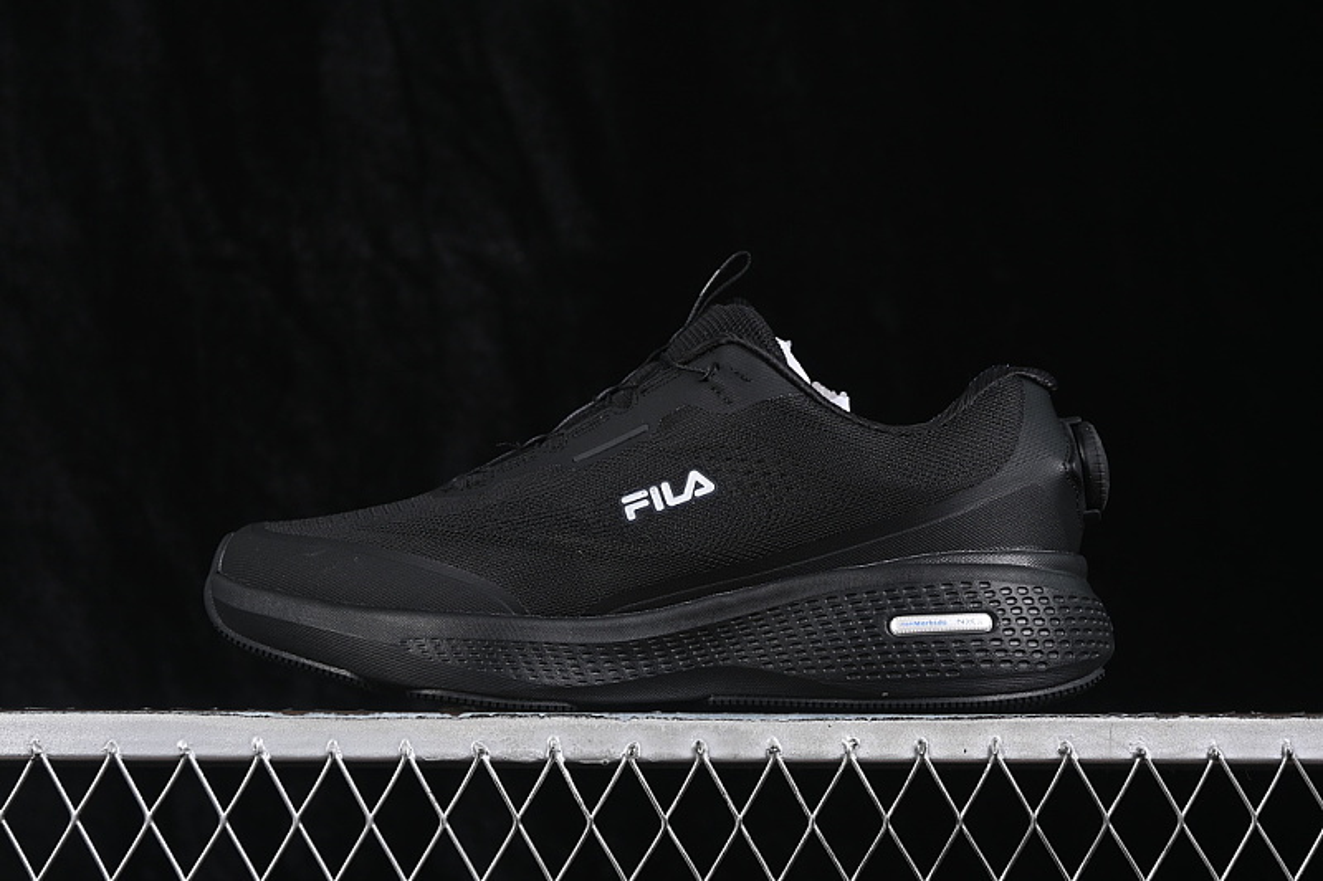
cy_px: 440
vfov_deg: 18.2
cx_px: 662
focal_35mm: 75
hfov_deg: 27.0
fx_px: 2756
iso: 160
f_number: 6.3
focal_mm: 50
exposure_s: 1/60
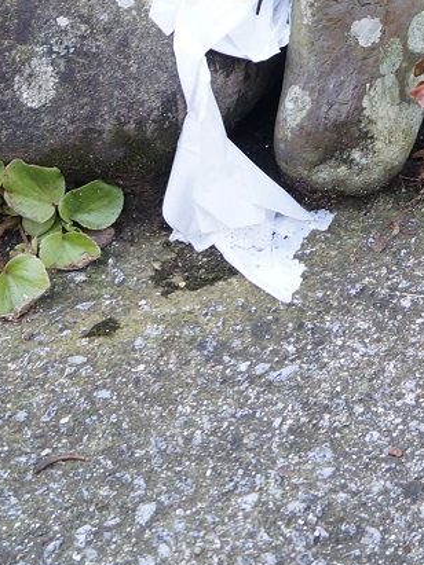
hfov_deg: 13.2
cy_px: -383
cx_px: 566
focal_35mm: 108
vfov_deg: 16.0
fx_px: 1765
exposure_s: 1/60
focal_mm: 20
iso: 250
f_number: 5.6
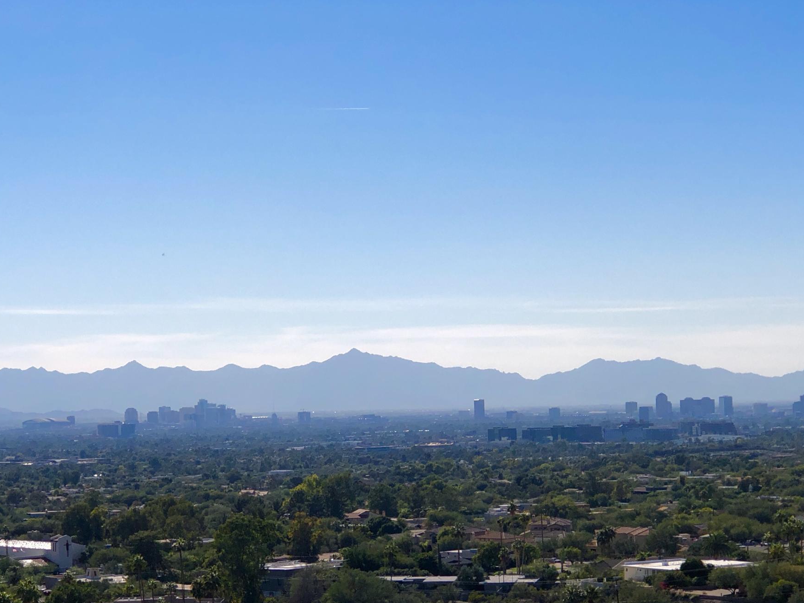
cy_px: 474
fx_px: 2276
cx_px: 391
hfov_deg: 20.0
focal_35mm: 98
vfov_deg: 15.0
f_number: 2.8
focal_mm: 6.6
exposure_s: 1/1845
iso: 20
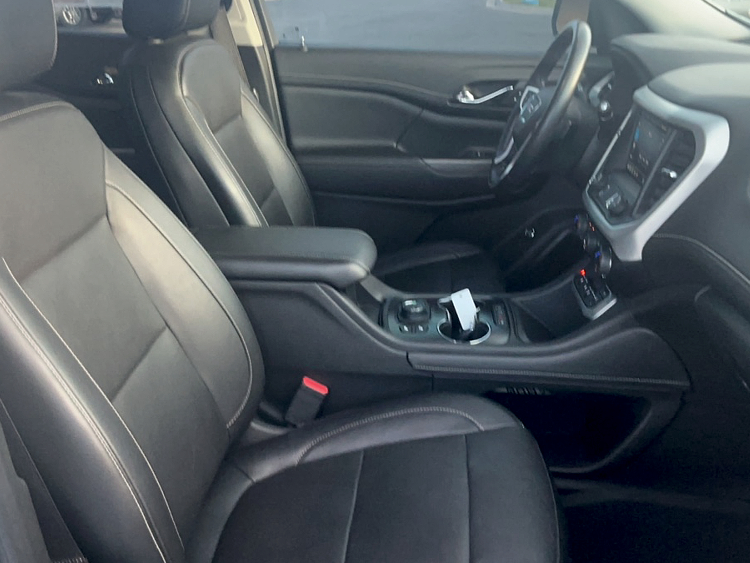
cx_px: 372
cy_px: 264
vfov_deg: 44.1
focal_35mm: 32
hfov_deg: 56.8
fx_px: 693
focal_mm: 3
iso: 125
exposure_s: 1/60
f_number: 1.8
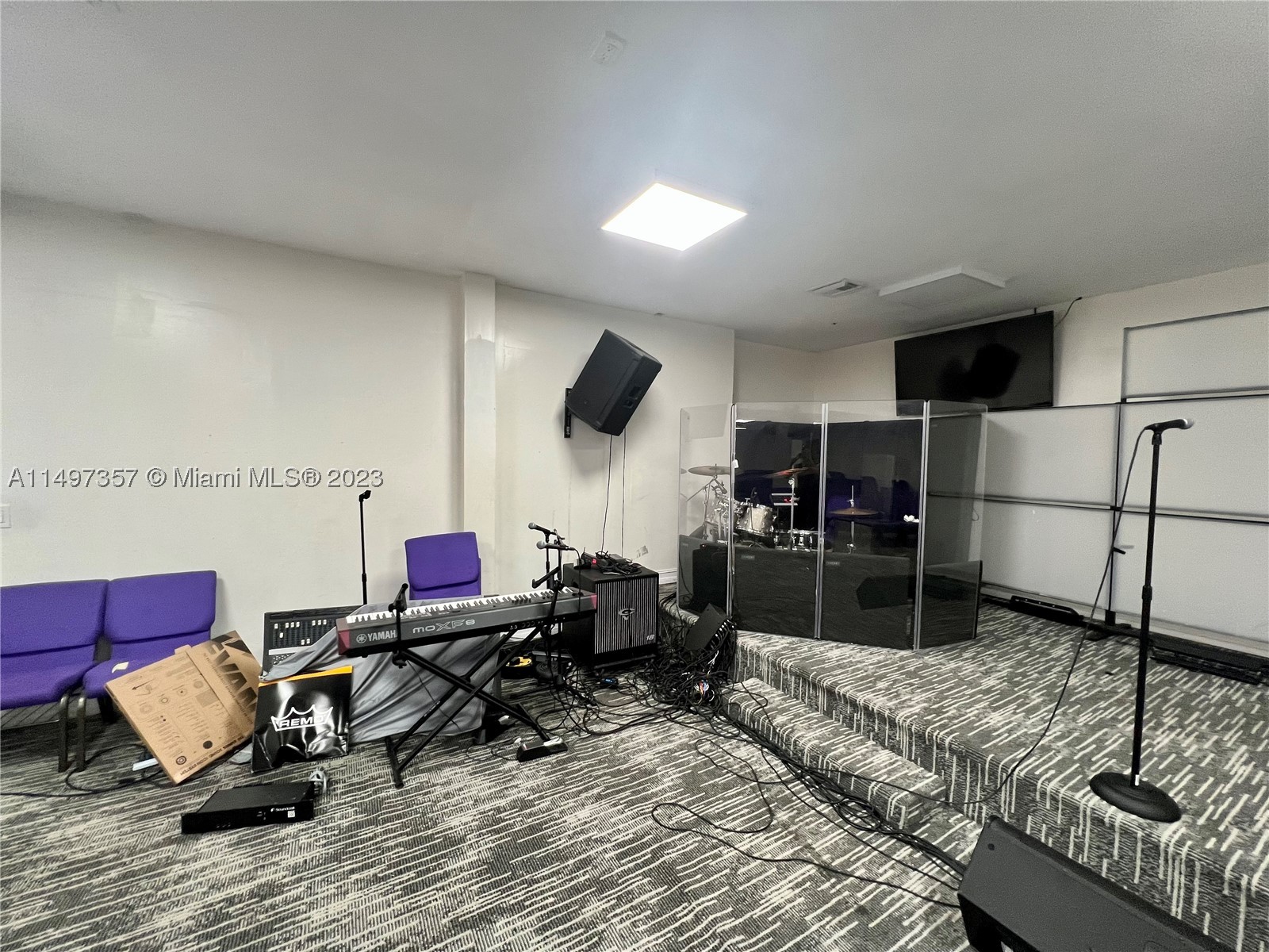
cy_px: 476
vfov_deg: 89.9
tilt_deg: -1.6
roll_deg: -0.3
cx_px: 634
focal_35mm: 13
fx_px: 477
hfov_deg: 106.2
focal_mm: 1.57
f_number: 1.8
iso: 160
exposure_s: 1/60
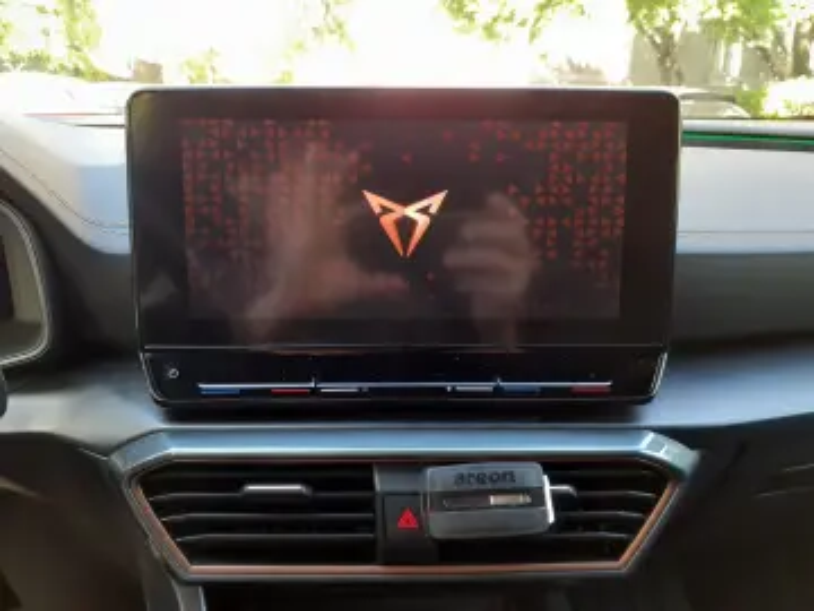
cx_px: 407
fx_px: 635
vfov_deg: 51.4
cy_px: 306
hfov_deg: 65.3
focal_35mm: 27
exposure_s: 1/50
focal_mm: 3.6
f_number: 1.9
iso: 100
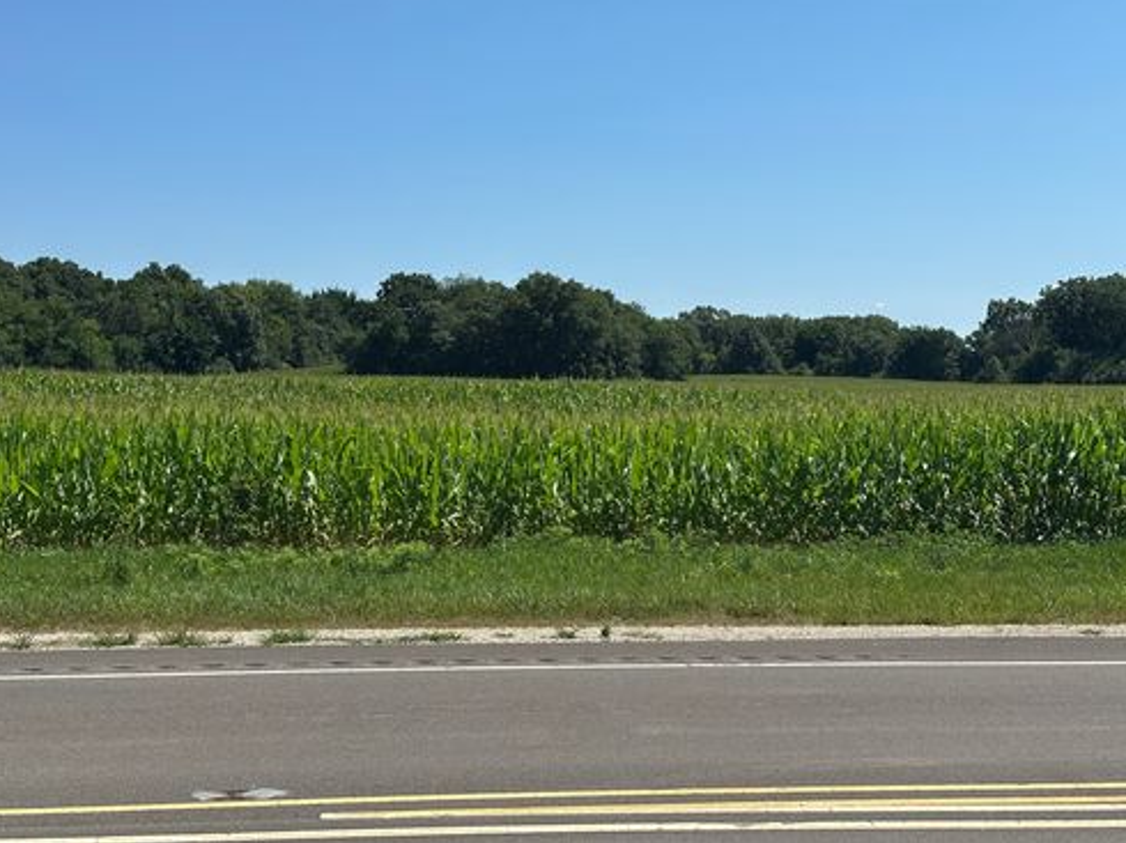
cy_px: 417
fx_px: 1593
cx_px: 563
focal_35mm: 49
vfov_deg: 29.7
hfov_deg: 38.9
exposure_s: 1/4785
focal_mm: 6.86
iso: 64
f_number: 1.78
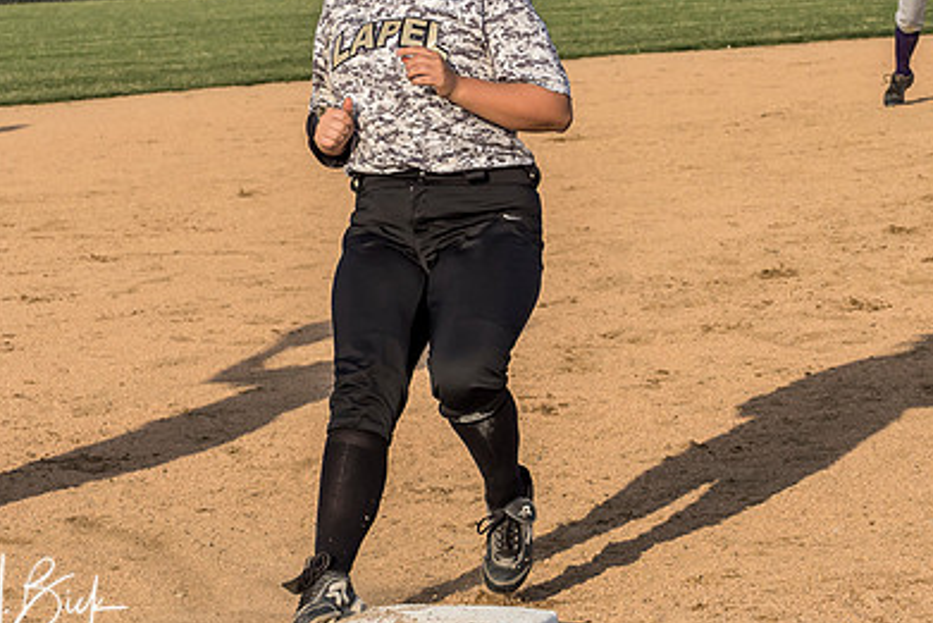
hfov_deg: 10.6
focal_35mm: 194
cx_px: 461
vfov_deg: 7.1
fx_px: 5029
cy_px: 83
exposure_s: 1/1250
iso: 400
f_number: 5.6
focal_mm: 50
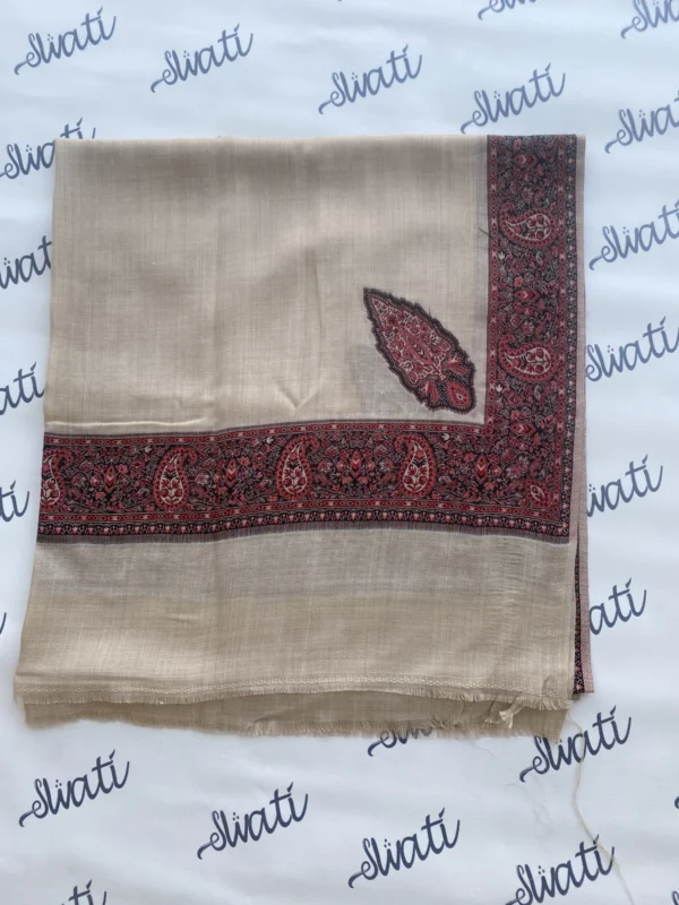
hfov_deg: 53.1
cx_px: 340
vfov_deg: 67.3
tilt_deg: -85.8
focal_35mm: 26
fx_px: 680
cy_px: 452
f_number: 1.8
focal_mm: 4.25
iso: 32
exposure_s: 1/414
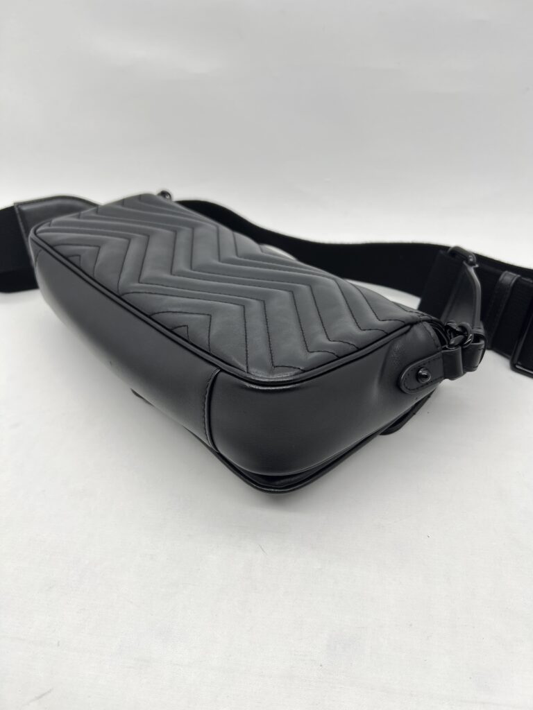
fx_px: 534
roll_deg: +2.1
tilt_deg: -36.9
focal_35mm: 26
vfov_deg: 67.3
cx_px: 266
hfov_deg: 53.1
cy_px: 355
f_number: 1.5
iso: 32
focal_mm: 5.7
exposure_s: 1/128
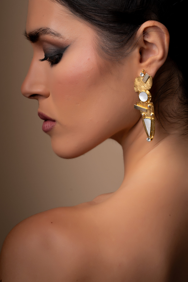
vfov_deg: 15.2
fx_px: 1057
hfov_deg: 10.2
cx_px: 94
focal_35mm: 135
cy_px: 141
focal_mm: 135
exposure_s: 1/125
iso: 200
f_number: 9
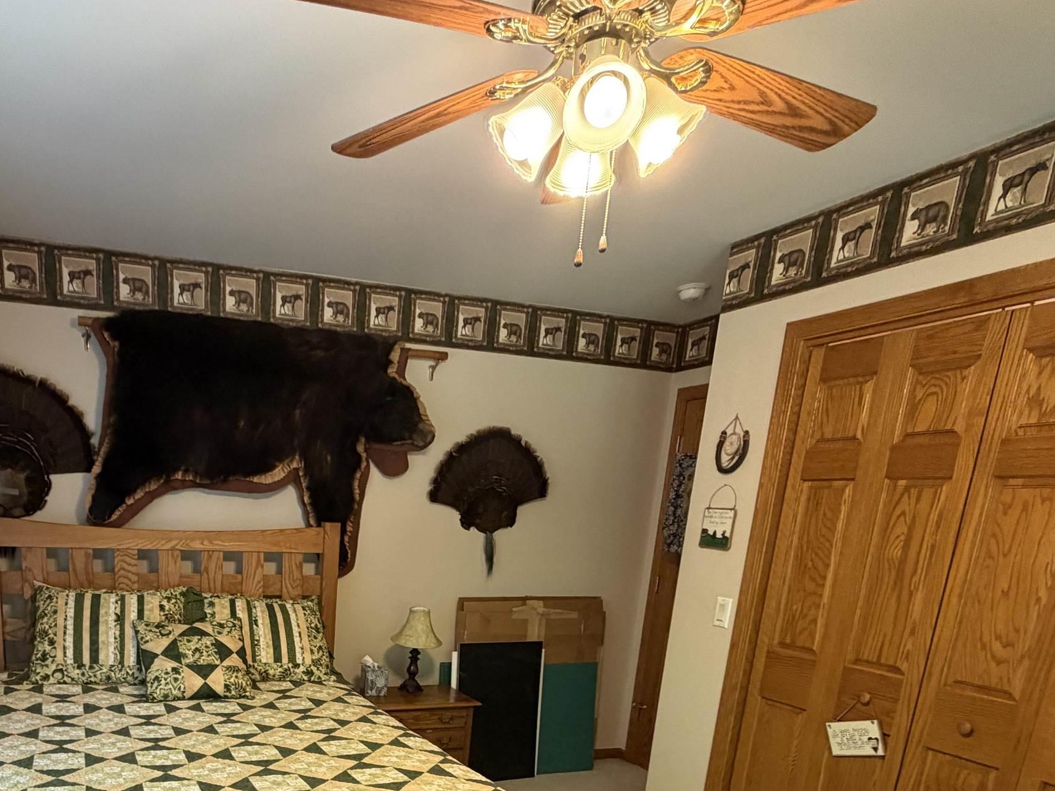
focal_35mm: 25
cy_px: 698
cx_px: 321
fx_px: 762
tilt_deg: -11.6
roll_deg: -0.1
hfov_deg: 66.8
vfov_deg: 49.5
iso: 250
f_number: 2.2
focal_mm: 2.22
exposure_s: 1/60
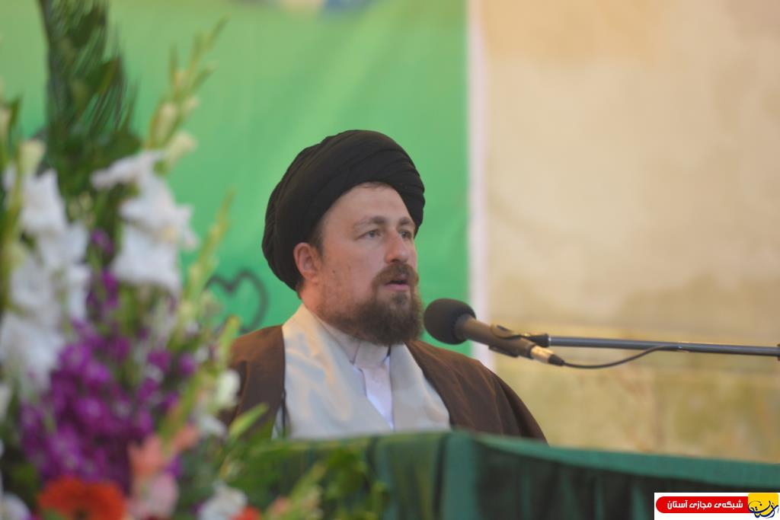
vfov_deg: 6.9
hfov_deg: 10.3
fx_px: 4334
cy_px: 260
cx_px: 390
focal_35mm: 200
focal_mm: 200
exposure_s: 1/40
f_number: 4
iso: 2000
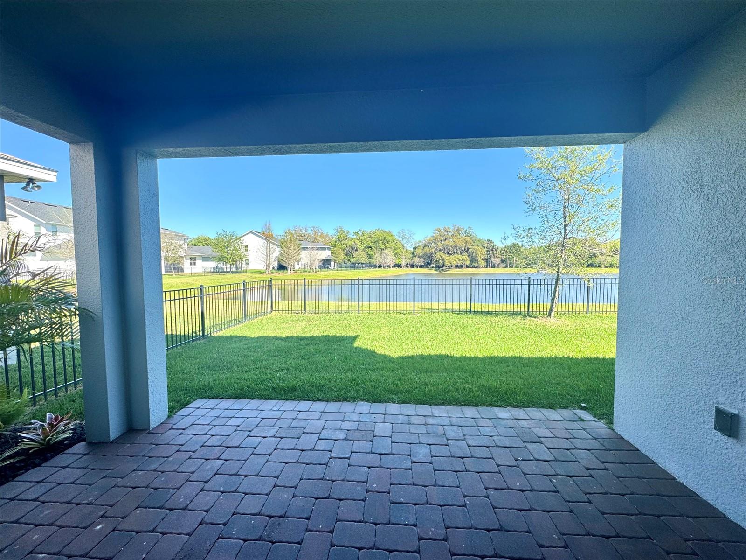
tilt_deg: -3.3
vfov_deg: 85.7
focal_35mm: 14
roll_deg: -0.3
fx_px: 302
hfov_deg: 102.1
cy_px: 280
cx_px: 373
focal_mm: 2.22
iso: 40
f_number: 2.2
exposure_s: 1/492
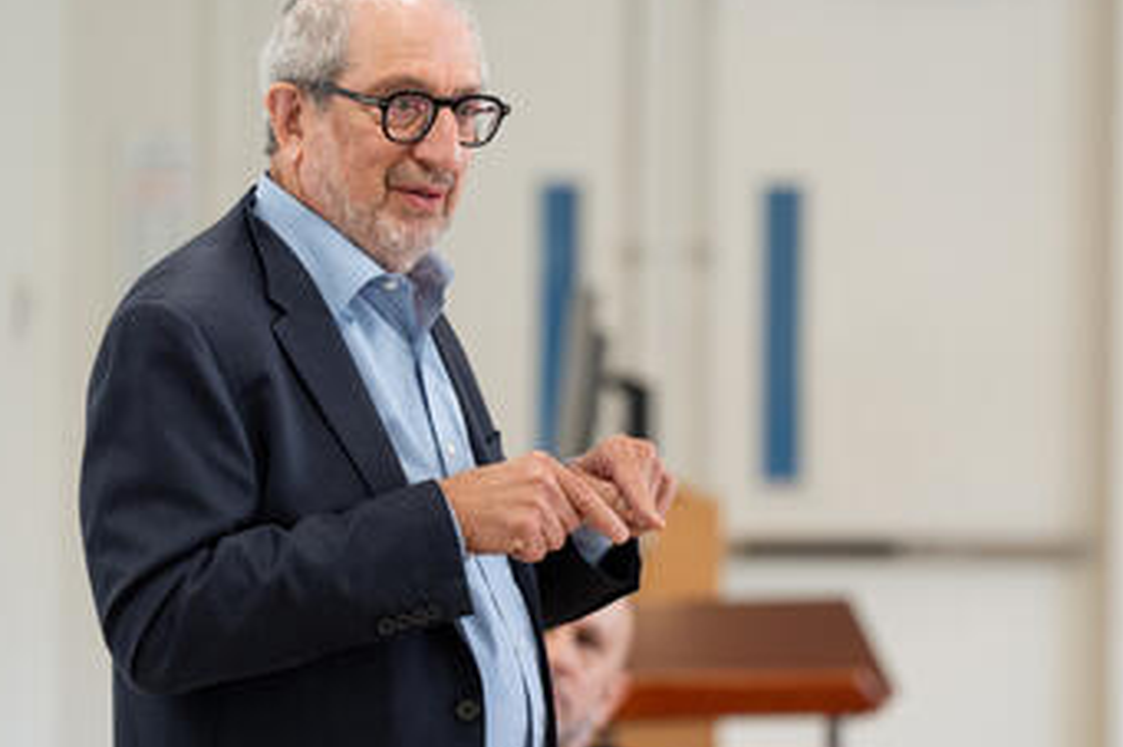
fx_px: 6204
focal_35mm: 199
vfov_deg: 6.9
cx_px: 596
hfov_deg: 10.3
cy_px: 359
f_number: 2.8
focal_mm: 155
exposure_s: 1/250
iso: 2000
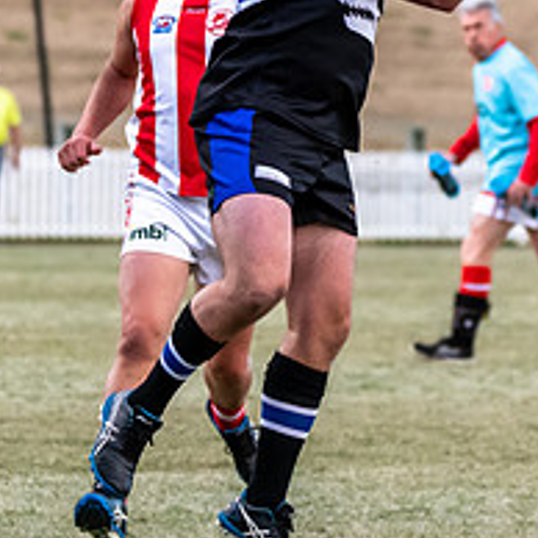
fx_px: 10937
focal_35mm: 622
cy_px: 158
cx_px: 358
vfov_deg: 2.8
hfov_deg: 2.8
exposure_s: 1/1600
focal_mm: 190
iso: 2800
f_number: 5
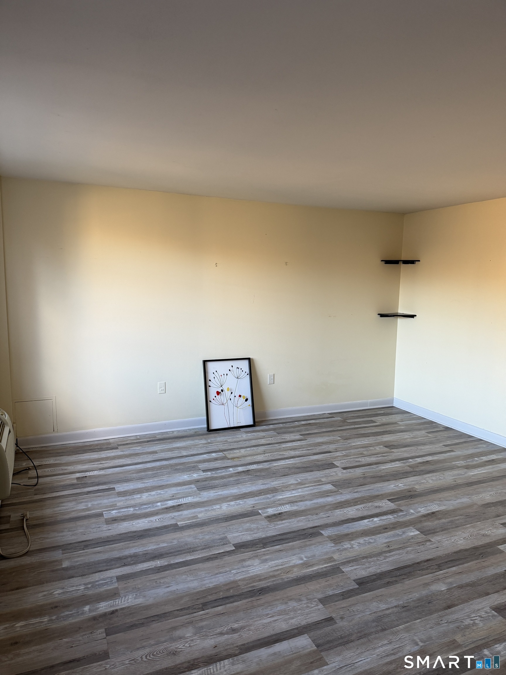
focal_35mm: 24
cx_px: 253
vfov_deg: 71.6
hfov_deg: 56.8
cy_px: 338
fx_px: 468
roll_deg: -0.1
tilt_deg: -7.8
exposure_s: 1/121
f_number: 1.78
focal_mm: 6.76
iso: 160
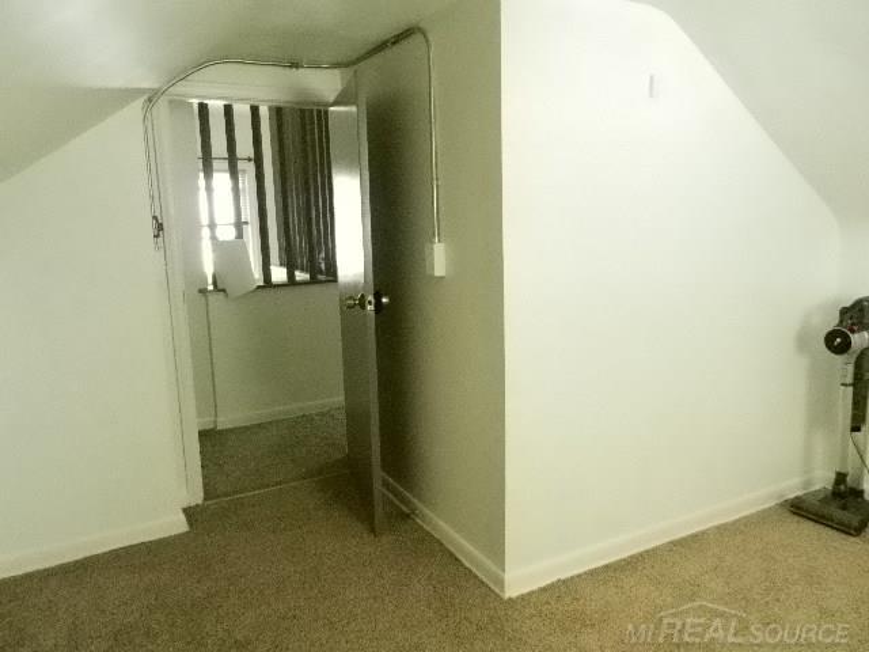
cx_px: 434
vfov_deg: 54.9
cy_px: 326
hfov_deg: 69.4
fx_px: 628
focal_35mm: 25
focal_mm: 4.5
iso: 3200
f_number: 3.5
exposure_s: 1/100
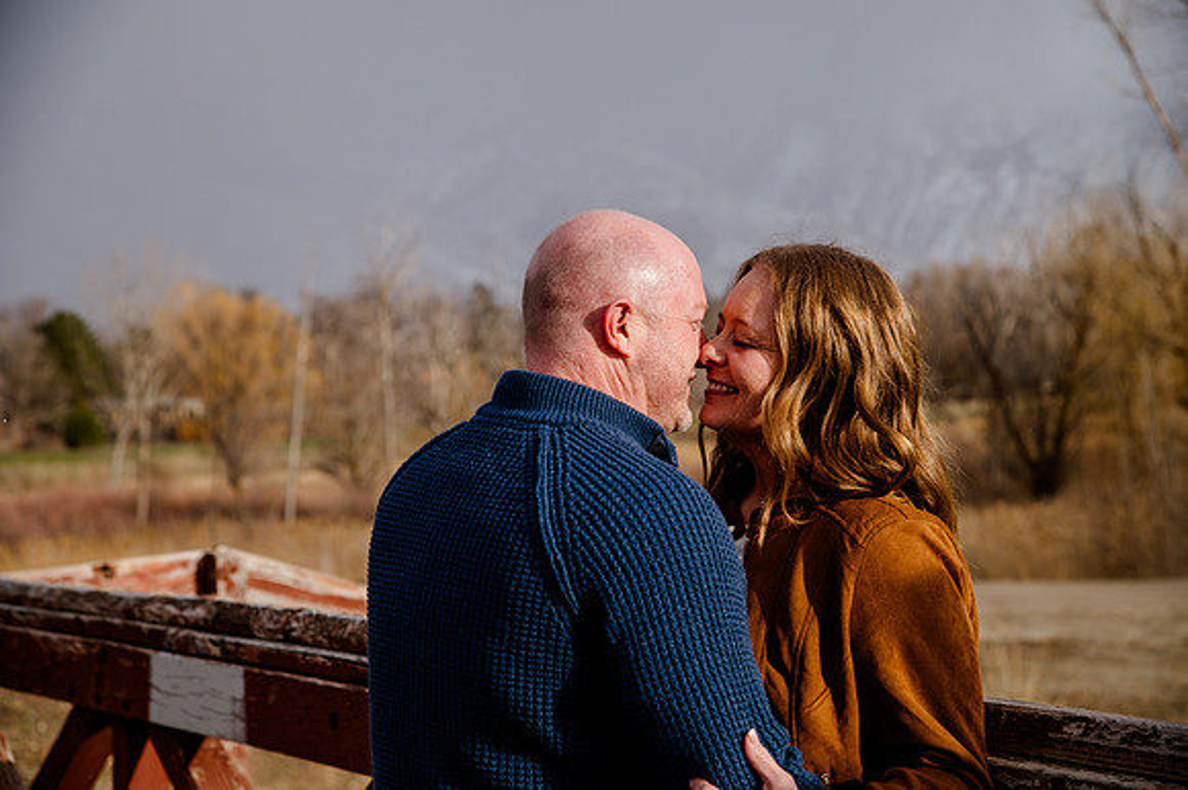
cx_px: 594
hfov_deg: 24.8
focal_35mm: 82
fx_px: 2704
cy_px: 395
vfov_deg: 16.6
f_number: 5.6
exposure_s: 1/500
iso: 250
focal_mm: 82
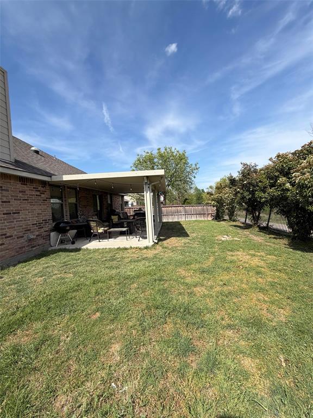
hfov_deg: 85.7
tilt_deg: -1.4
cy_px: 209
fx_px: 169
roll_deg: +3.8
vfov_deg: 102.1
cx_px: 156
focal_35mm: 14
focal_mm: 2.22
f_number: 2.2
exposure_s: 1/770
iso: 25
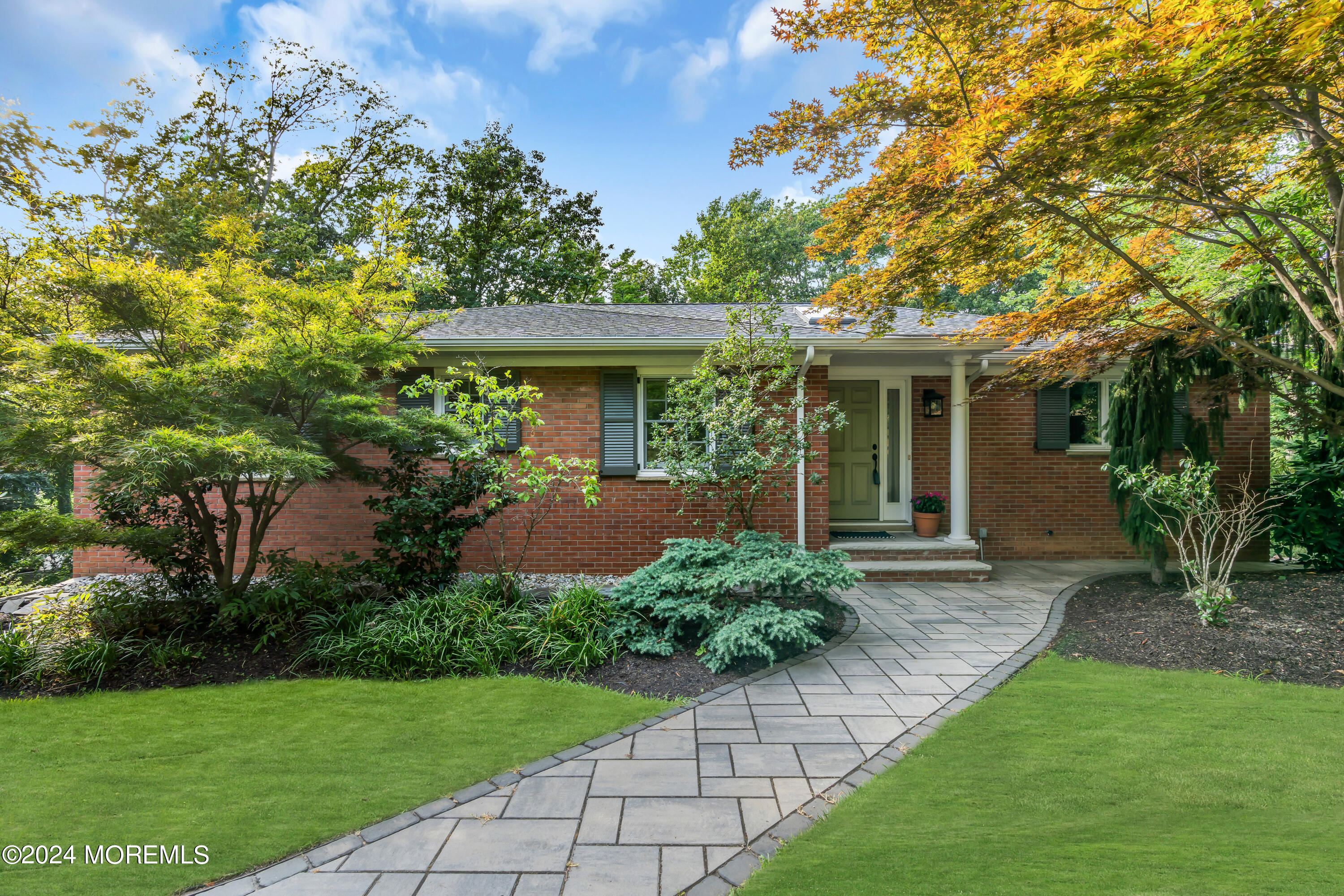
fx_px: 597
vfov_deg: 73.7
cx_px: 672
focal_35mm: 16
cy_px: 448
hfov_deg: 96.7
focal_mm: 16
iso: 200
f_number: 8
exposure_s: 1/50
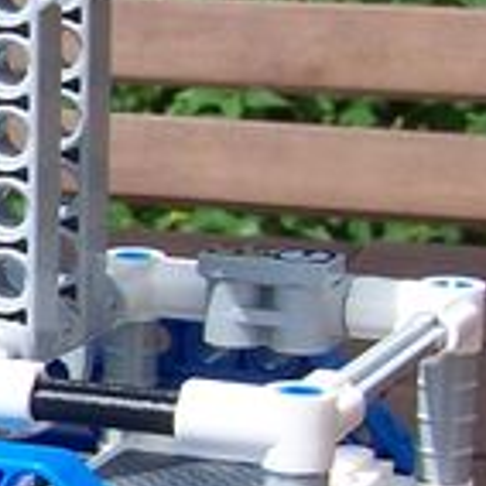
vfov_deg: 9.2
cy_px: 400
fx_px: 3002
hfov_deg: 8.5
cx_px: -650
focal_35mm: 189
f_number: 5.6
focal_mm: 6.3
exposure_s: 1/350
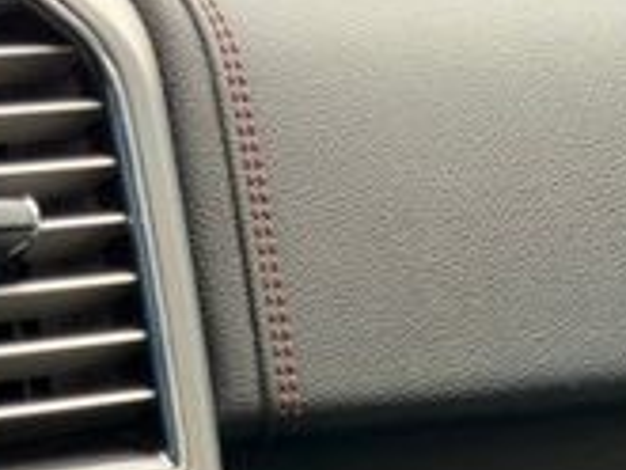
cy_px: 588
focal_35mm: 186
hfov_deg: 10.5
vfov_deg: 7.9
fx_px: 3366
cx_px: 615
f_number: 1.78
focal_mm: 6.76
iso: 125
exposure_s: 1/209
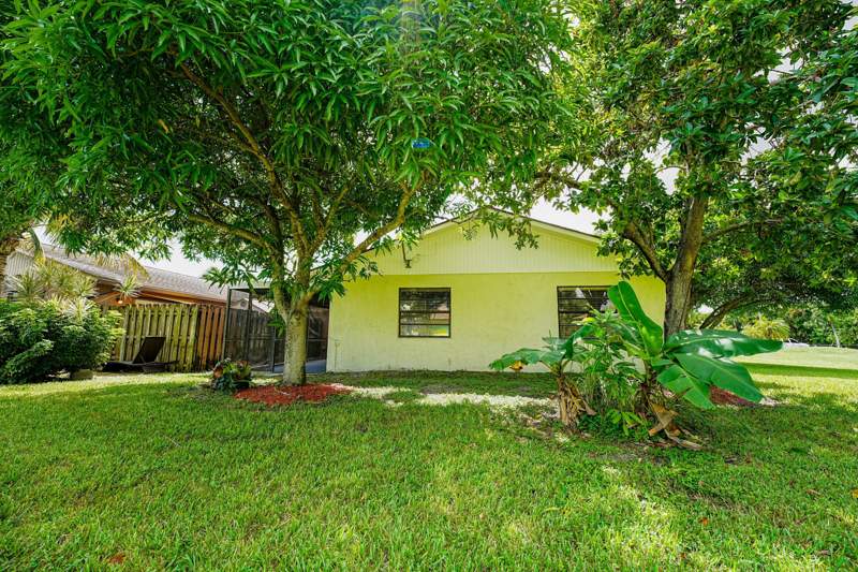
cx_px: 429
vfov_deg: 81.2
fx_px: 334
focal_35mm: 14
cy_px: 286
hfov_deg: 104.3
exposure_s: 1/80
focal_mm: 14
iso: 100
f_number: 7.1
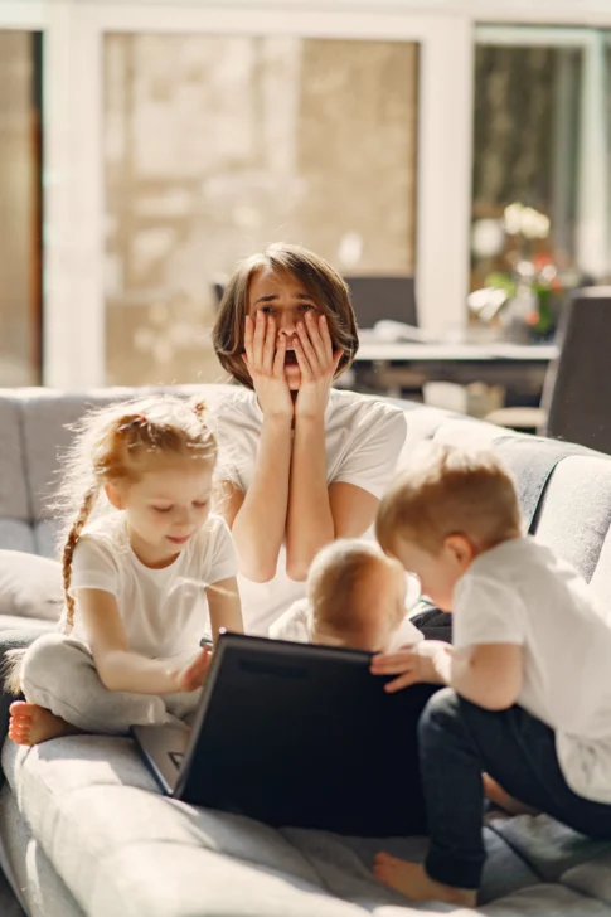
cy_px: 458
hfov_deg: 16.1
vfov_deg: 23.9
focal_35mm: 85
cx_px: 306
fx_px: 2165
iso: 100
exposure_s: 1/250
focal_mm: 85
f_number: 2
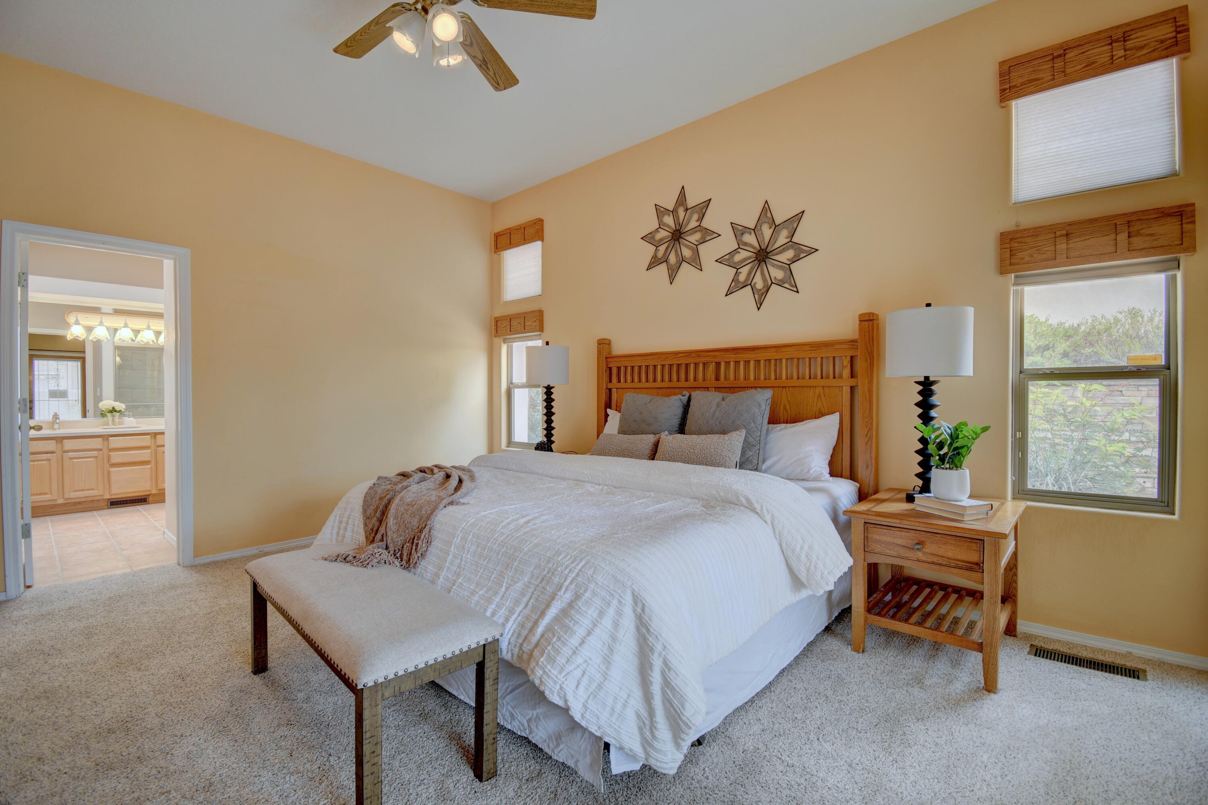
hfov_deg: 100.4
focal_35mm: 15
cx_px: 604
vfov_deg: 77.3
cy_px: 402
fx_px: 503
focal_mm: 10
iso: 100
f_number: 4.5
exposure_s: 1/15
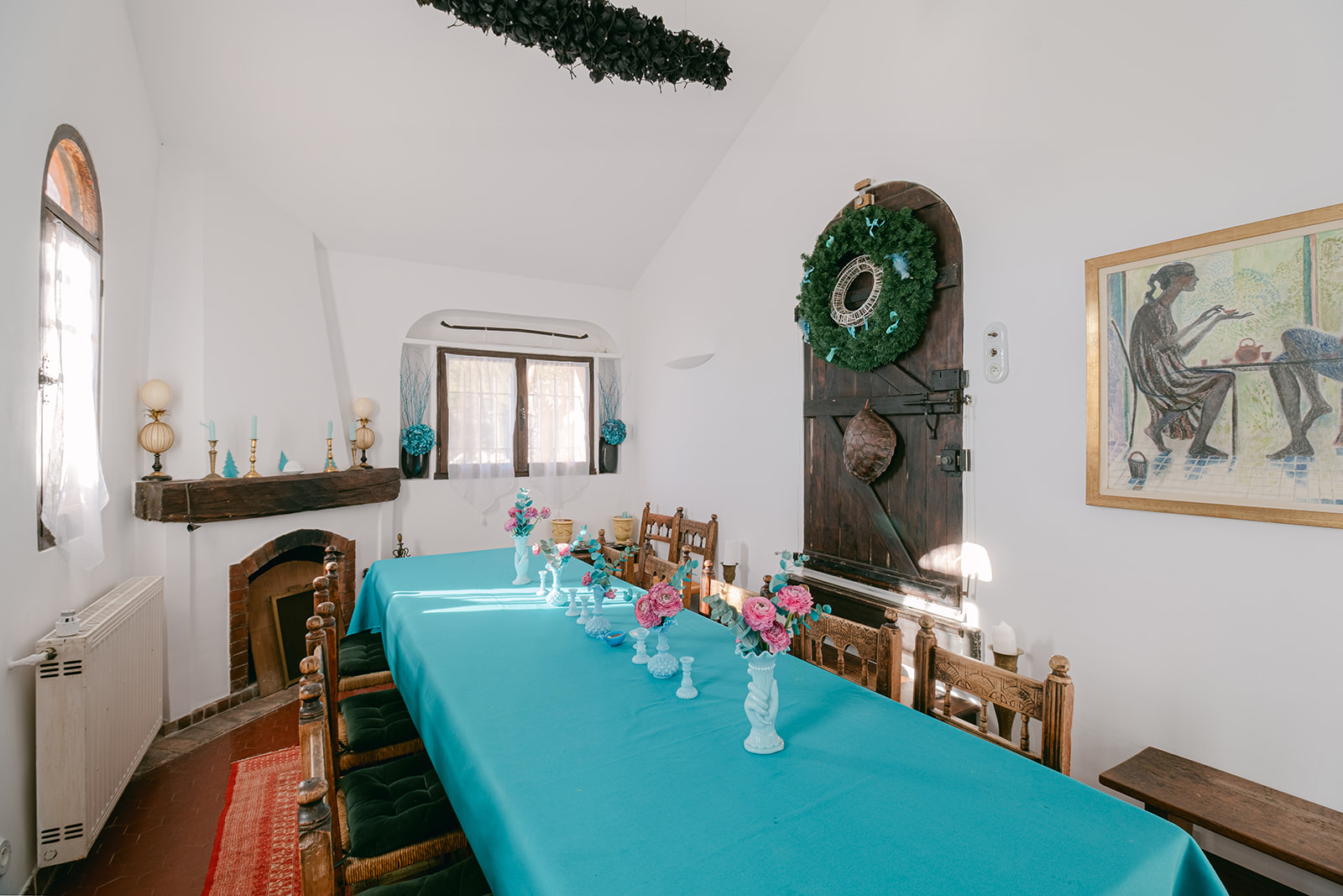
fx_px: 560
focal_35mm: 15
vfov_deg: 77.3
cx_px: 672
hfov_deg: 100.4
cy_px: 448
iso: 100
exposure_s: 1/8
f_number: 10
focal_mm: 10
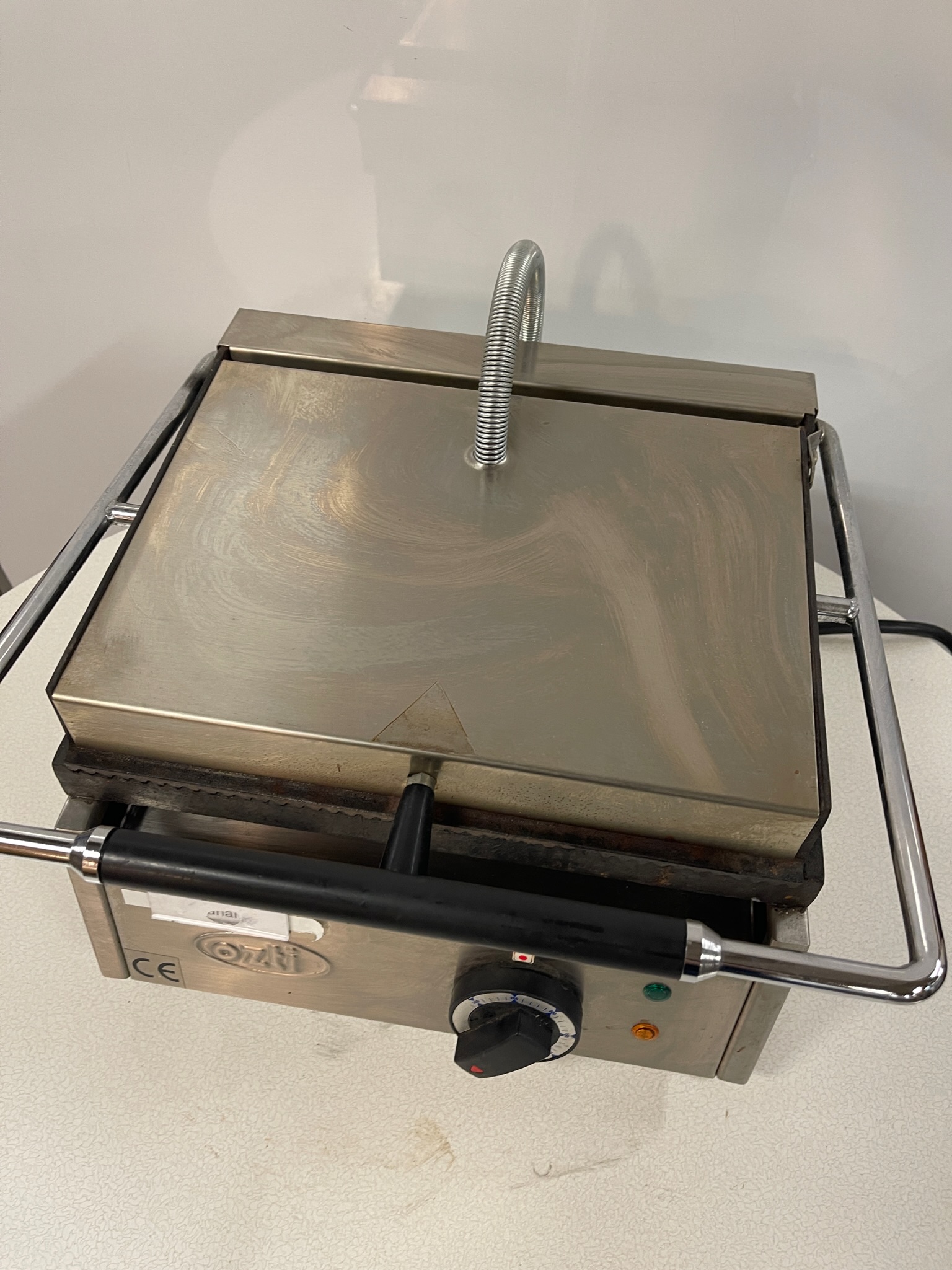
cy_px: 635
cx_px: 476
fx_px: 954
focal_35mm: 26
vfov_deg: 67.3
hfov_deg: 53.0
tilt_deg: -55.2
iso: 125
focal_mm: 5.1
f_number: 1.6
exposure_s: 1/50
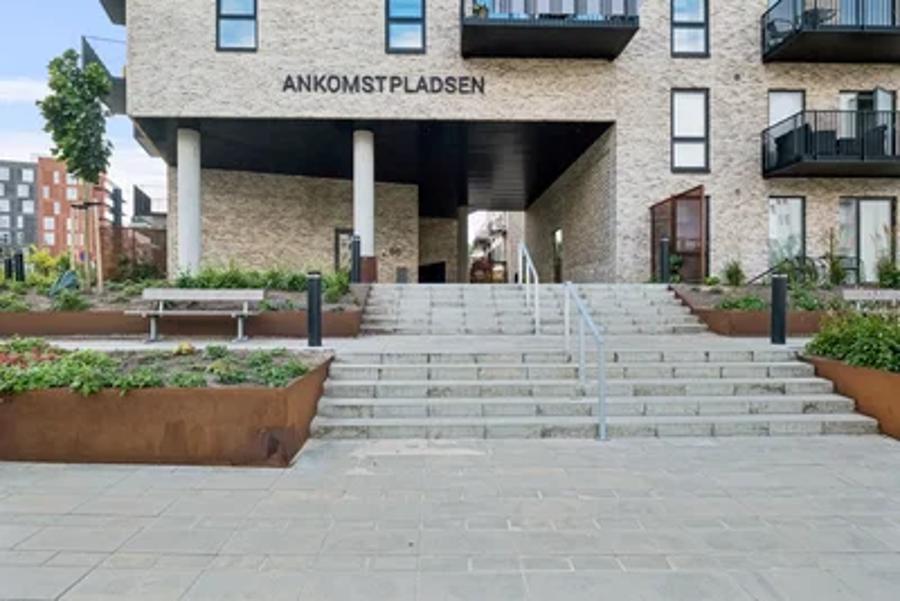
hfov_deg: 86.9
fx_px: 475
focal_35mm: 19
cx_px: 450
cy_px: 300
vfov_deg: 64.6
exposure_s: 1/250
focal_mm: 12.6
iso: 500
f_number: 8
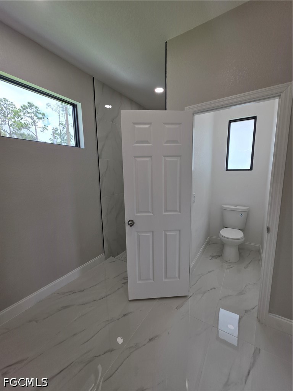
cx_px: 146
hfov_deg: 89.9
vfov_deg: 106.2
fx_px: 147
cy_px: 196
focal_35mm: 13
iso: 16
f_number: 1.9
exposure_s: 1/120
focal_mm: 2.2
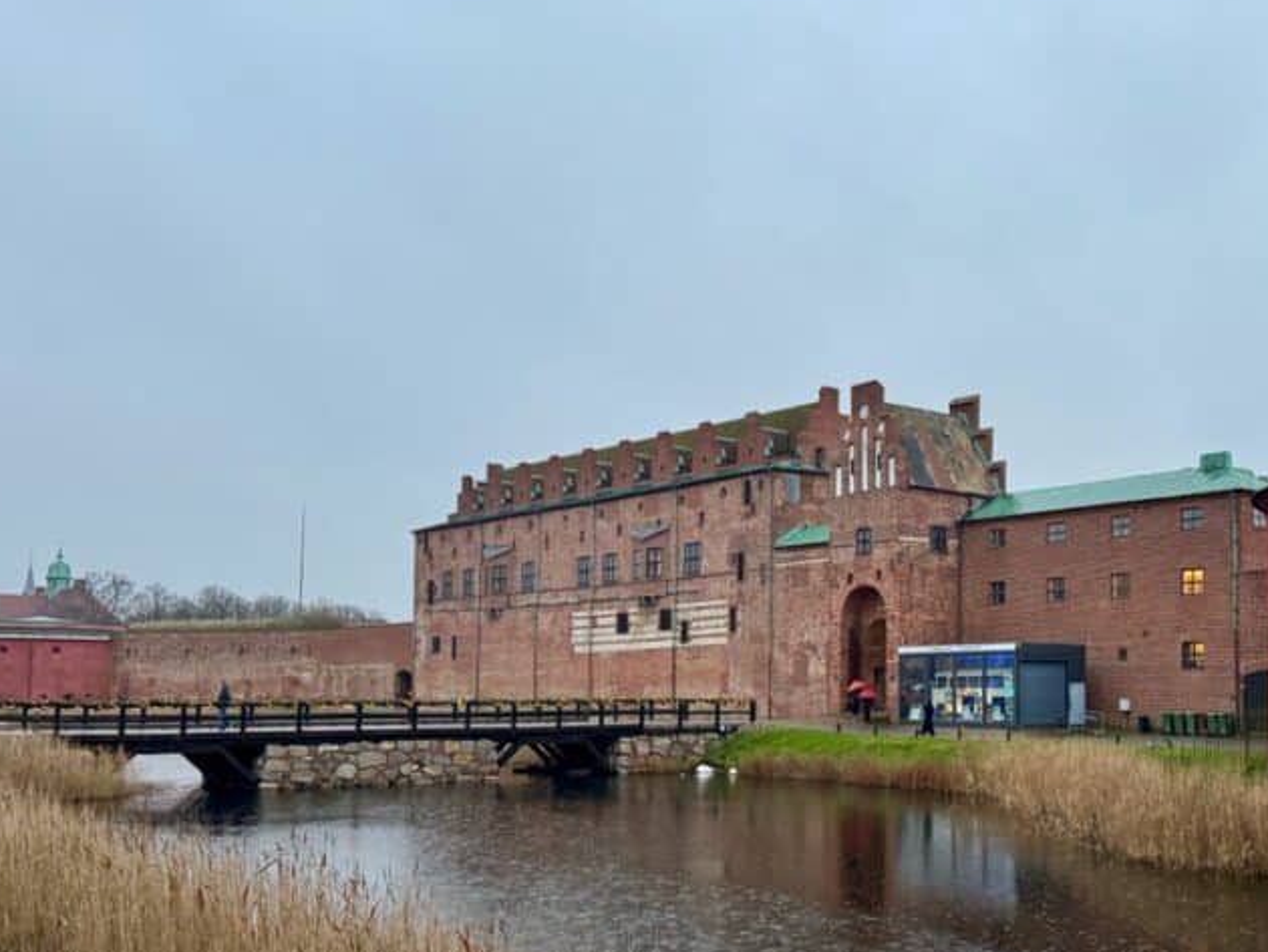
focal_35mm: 39
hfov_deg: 46.6
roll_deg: -0.2
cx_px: 902
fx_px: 1429
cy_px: 580
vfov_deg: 36.7
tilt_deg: +5.3
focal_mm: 6.76
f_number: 1.78
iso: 200
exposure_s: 1/104
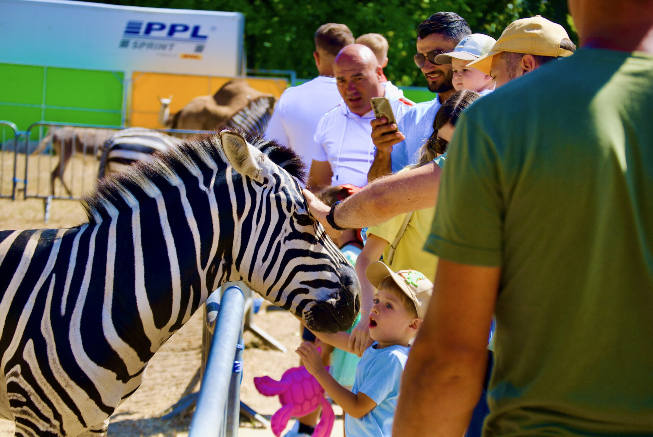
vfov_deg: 13.9
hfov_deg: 20.6
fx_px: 1798
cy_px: 218
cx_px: 326
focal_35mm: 99
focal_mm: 66
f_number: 5.6
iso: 160
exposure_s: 1/500
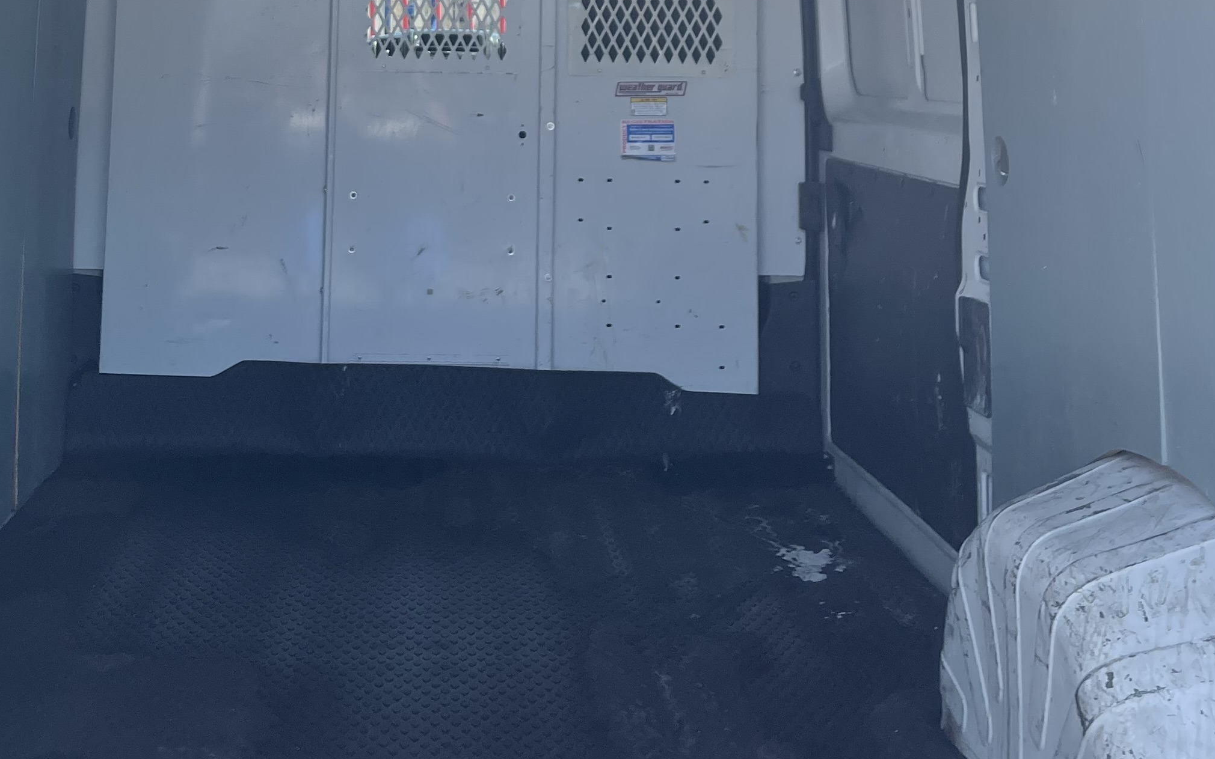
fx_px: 1821
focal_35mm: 55
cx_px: 477
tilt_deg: +3.8
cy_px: -133
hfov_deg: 36.7
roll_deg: +0.5
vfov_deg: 21.9
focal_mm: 5.1
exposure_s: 1/1175
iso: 50
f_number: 1.6
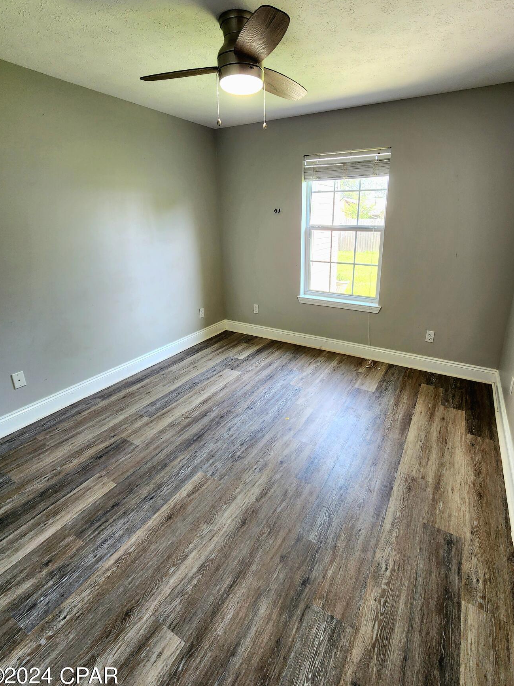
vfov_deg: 98.0
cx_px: 282
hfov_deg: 81.5
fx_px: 297
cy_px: 316
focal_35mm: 15
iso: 100
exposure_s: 1/60.2
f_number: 2.2
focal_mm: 2.2
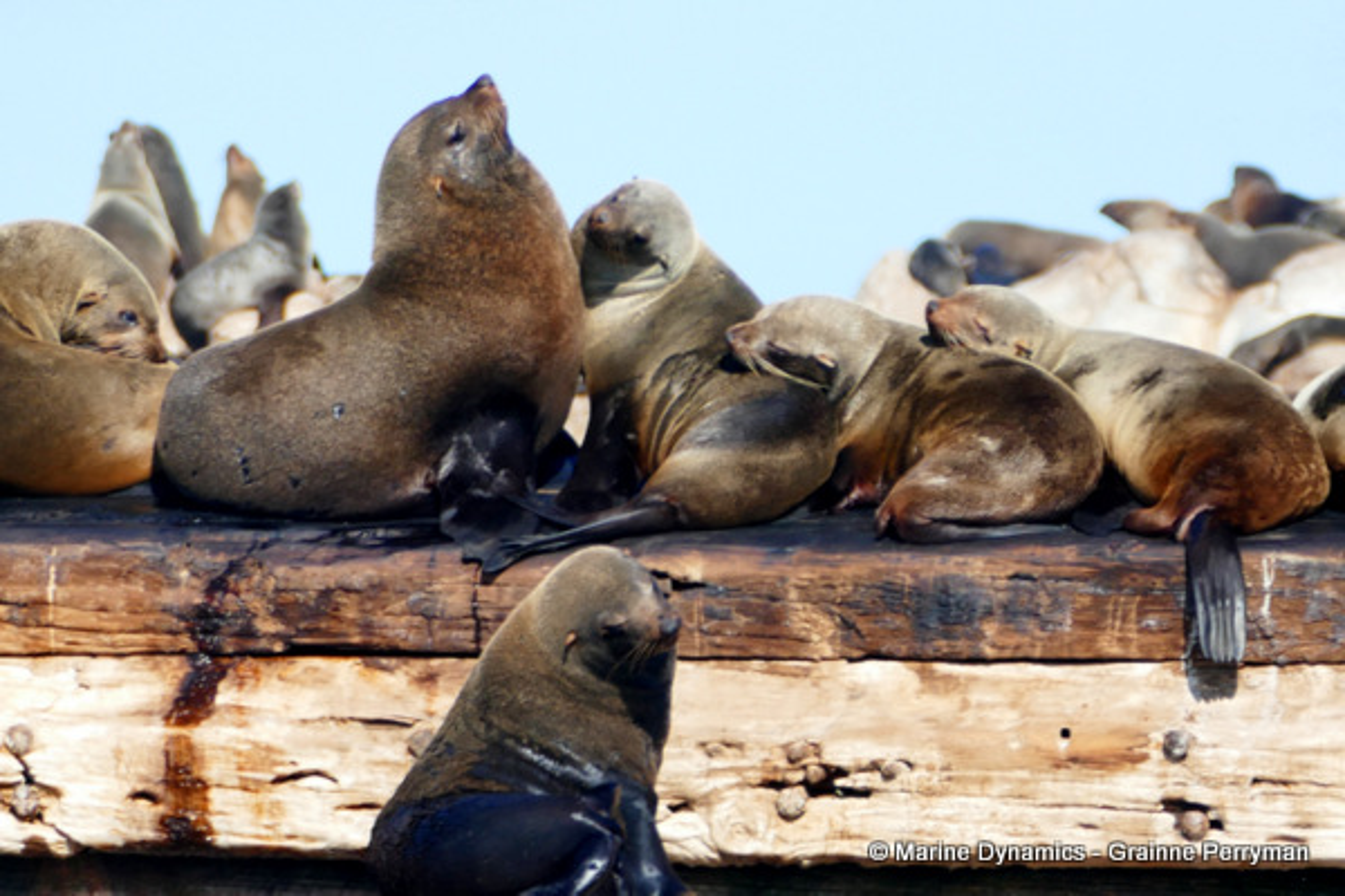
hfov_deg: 5.2
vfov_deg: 3.4
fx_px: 14943
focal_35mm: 400
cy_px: 448
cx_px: 672
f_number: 4
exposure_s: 1/800
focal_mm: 146
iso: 125
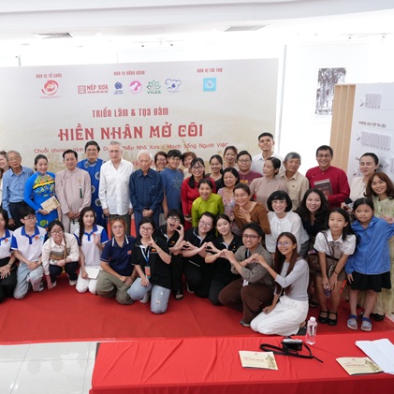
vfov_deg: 52.5
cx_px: 119
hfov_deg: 51.2
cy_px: 198
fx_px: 399
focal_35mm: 31
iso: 2500
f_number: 8
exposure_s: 1/125
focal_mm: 24
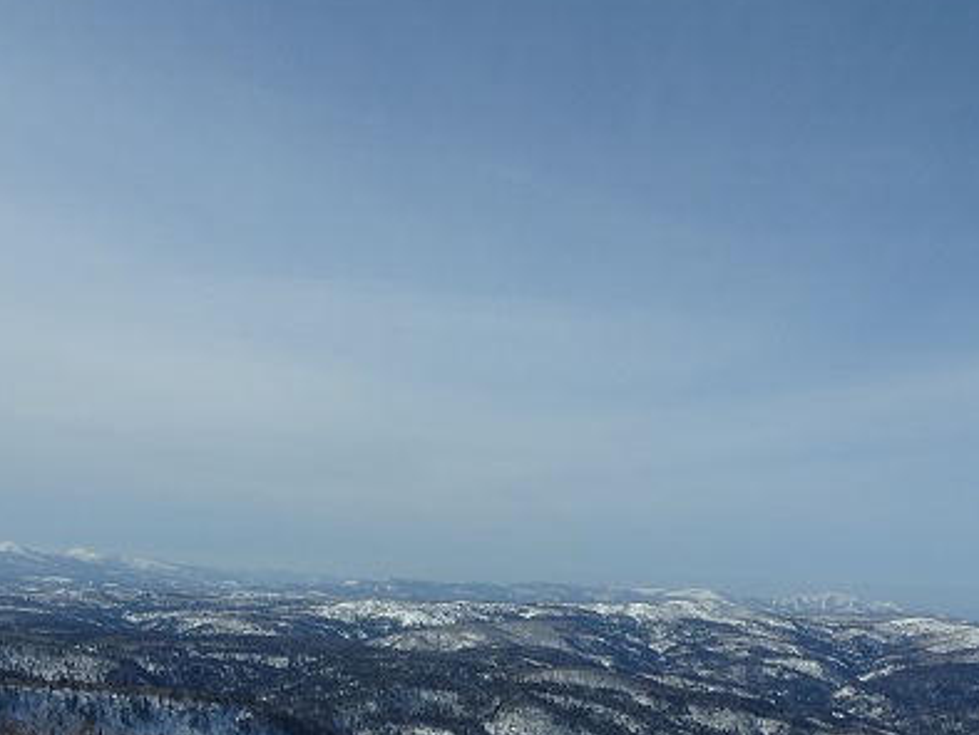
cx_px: 394
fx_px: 1132
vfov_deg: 35.0
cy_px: 577
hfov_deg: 46.5
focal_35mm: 40
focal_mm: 4.1
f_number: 3.5
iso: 80
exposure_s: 1/2000
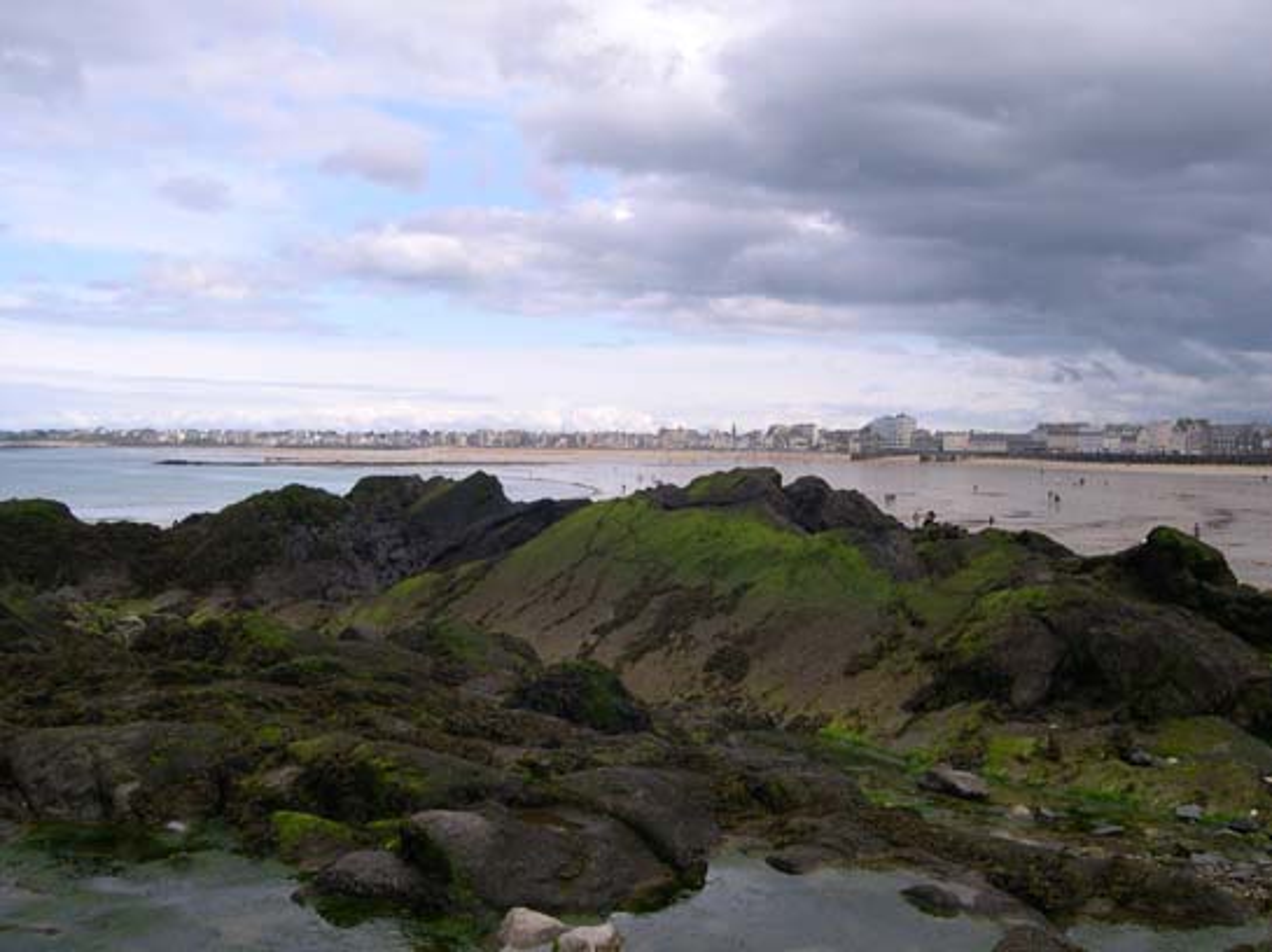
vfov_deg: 37.7
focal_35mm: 38
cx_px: 636
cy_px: 476
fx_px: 1395
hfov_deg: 49.0
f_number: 7.6
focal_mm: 8
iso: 100
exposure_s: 1/172
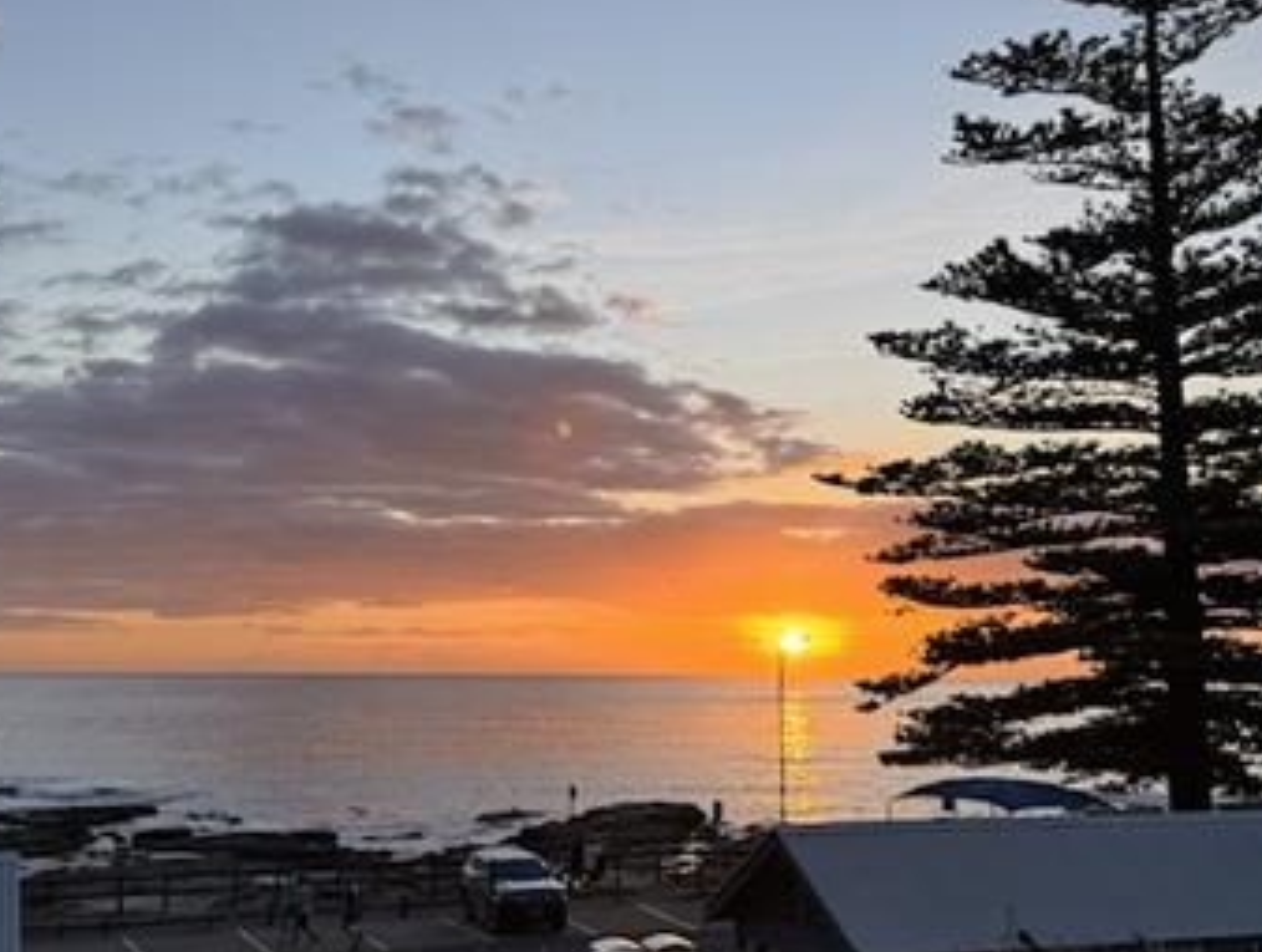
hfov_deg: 42.8
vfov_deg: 32.9
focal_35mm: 44
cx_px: 683
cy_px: 543
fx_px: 1608
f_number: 1.78
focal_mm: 6.76
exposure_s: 1/1215
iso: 80
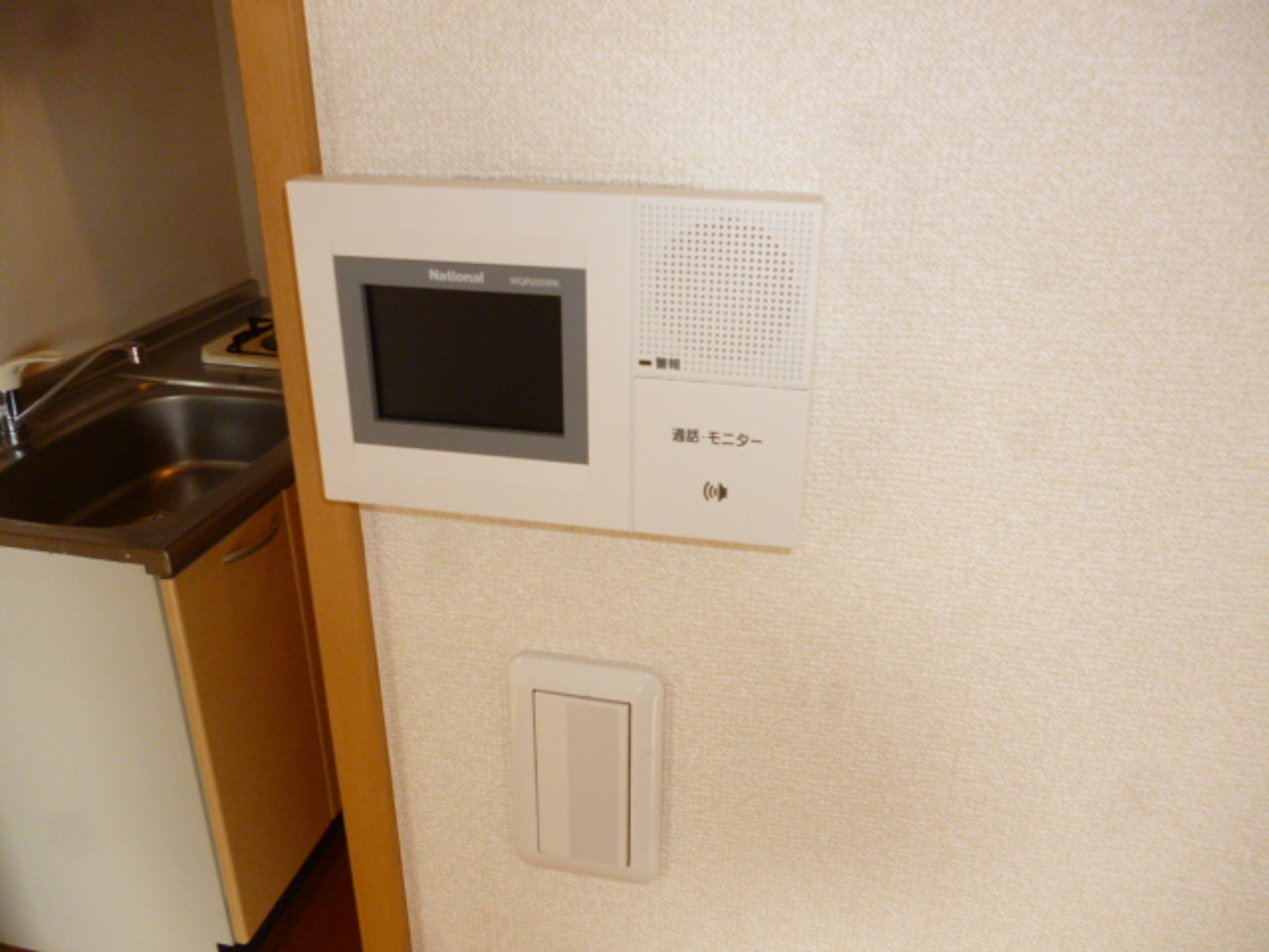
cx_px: 634
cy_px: 476
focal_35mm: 28
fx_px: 1026
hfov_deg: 63.4
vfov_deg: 49.7
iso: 250
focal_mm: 5
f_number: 3.1
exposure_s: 1/60
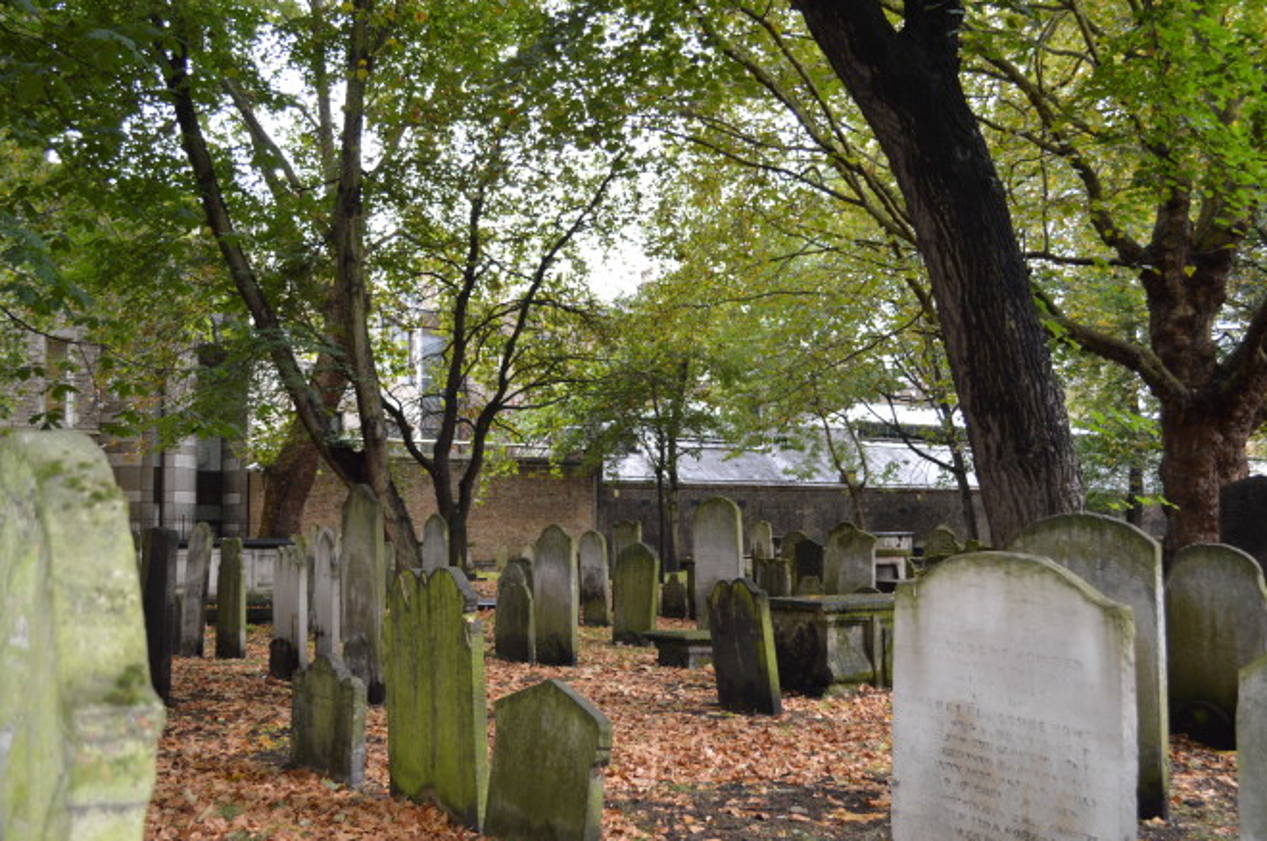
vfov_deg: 37.7
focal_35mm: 35
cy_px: 441
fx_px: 1230
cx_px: 622
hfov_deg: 54.5
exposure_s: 1/60
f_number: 3.8
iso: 400
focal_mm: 22
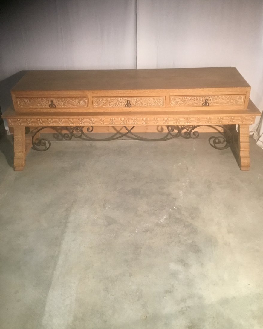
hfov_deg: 44.5
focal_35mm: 33
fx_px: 321
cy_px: 153
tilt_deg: -32.0
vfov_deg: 54.2
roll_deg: +0.8
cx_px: 130
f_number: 2.4
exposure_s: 1/33
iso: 200
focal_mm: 3.3
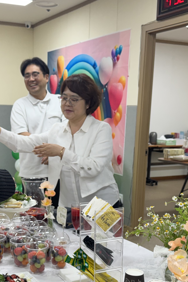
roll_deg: -1.4
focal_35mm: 52
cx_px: 63
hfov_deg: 25.9
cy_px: 197
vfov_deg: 37.6
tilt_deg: -12.6
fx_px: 407
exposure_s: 1/120
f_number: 1.78
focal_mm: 6.76
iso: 125
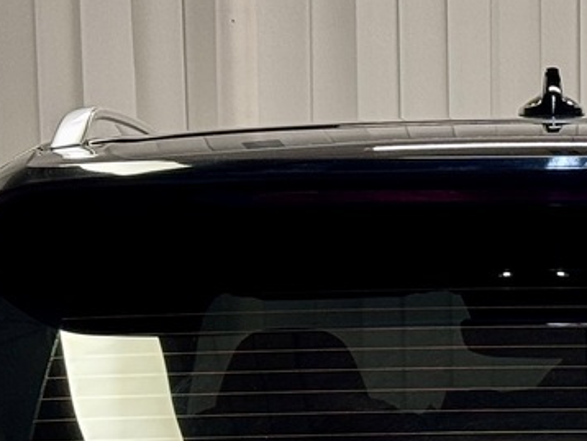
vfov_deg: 7.4
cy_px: 839
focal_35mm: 193
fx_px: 3275
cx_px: 580
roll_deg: +0.3
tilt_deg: -9.3
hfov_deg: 10.2
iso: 80
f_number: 1.78
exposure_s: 1/50
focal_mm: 6.76
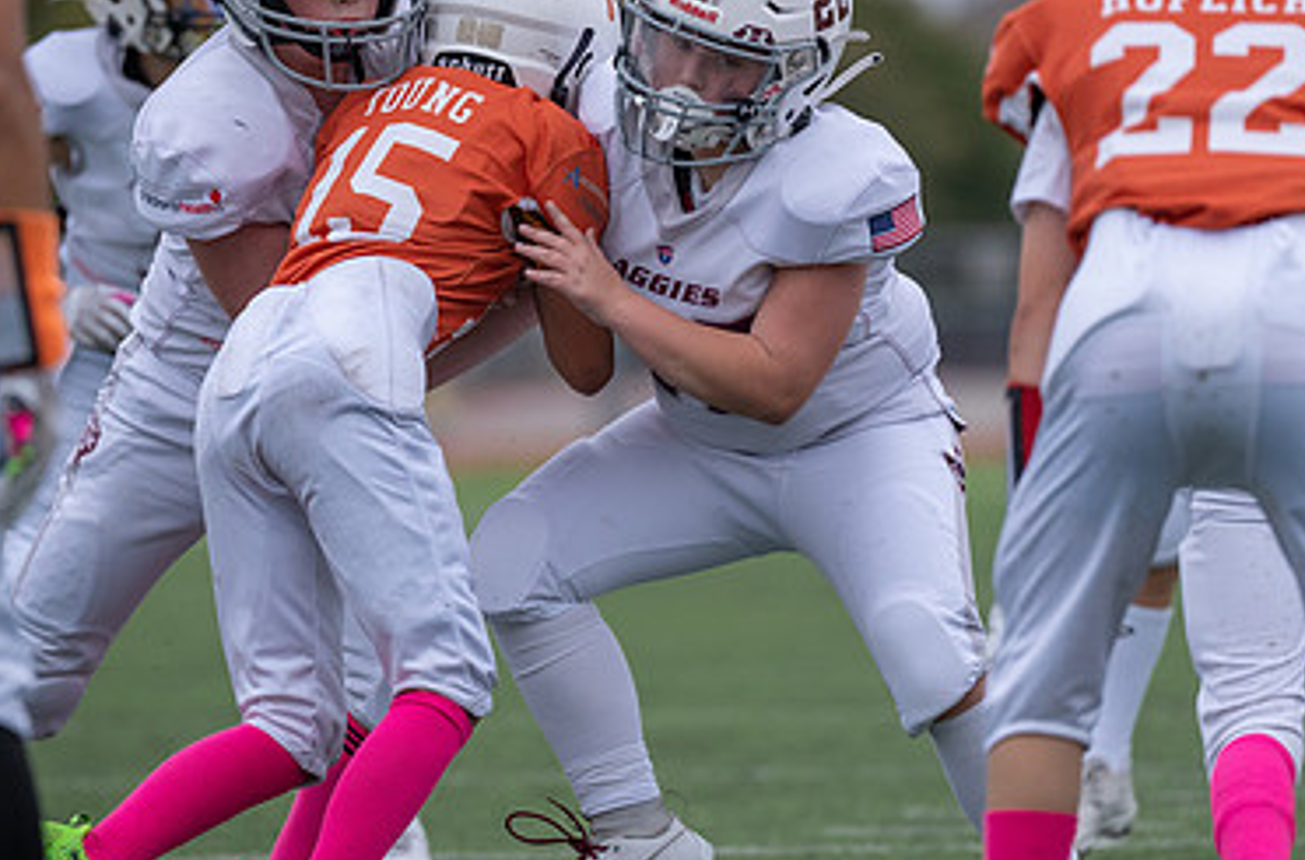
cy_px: 365
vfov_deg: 3.1
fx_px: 15926
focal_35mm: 441
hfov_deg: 4.7
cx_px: 667
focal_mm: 200
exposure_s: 1/1250
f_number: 2.8
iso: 640
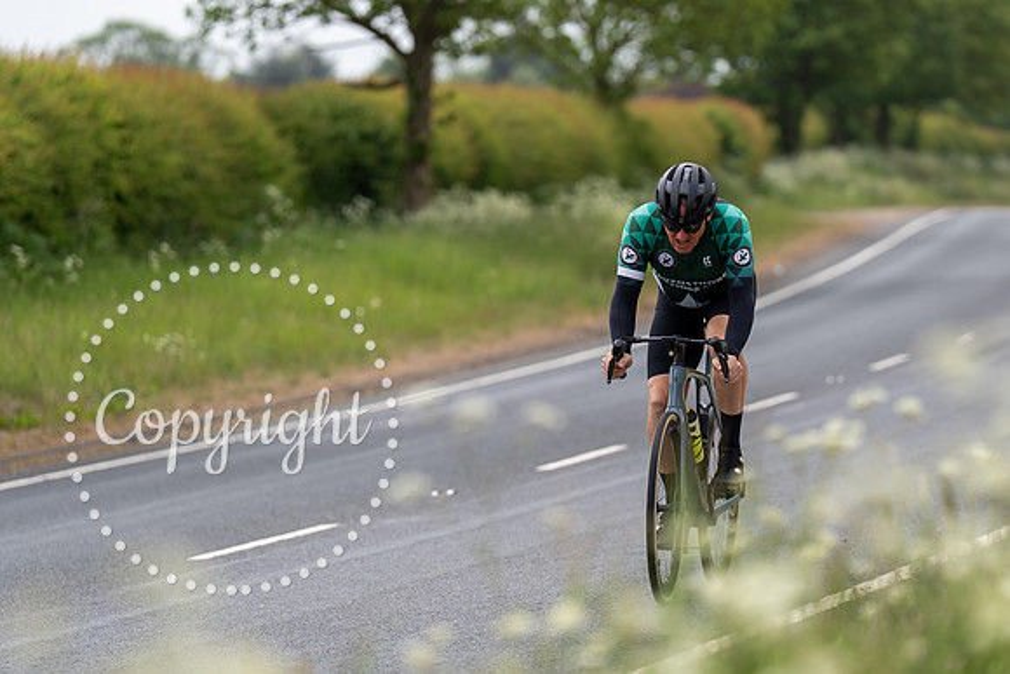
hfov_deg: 8.7
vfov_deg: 5.8
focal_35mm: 237
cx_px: 668
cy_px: 312
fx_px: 6648
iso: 160
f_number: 3.2
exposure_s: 1/1250
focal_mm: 178
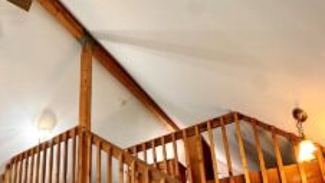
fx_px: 233
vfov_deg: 37.3
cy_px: 192
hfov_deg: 68.1
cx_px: 111
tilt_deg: +15.0
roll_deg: -0.2
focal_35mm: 27
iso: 200
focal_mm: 2.22
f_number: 2.2
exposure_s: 1/60
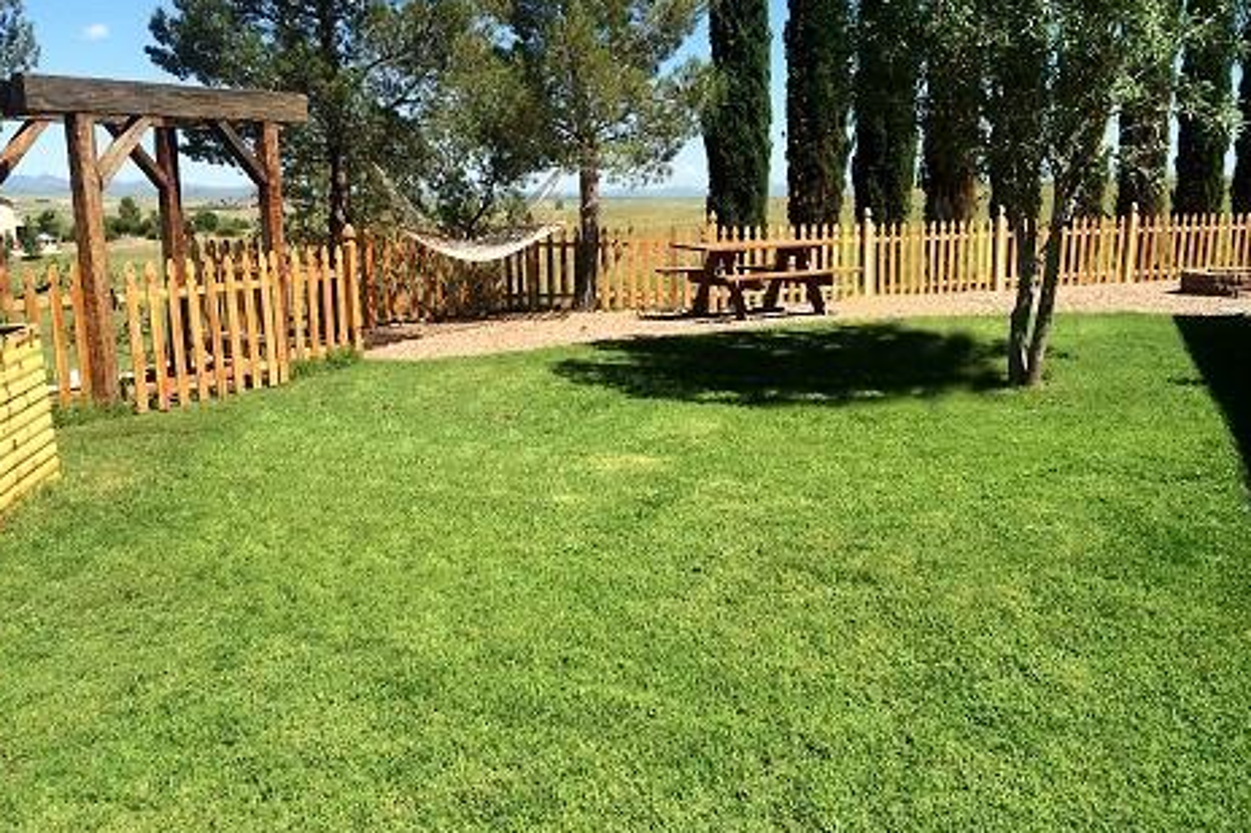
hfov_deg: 57.2
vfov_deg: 39.9
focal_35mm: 33
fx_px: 1146
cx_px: 623
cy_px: 434
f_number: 2.2
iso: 40
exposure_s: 1/1520
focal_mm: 4.12
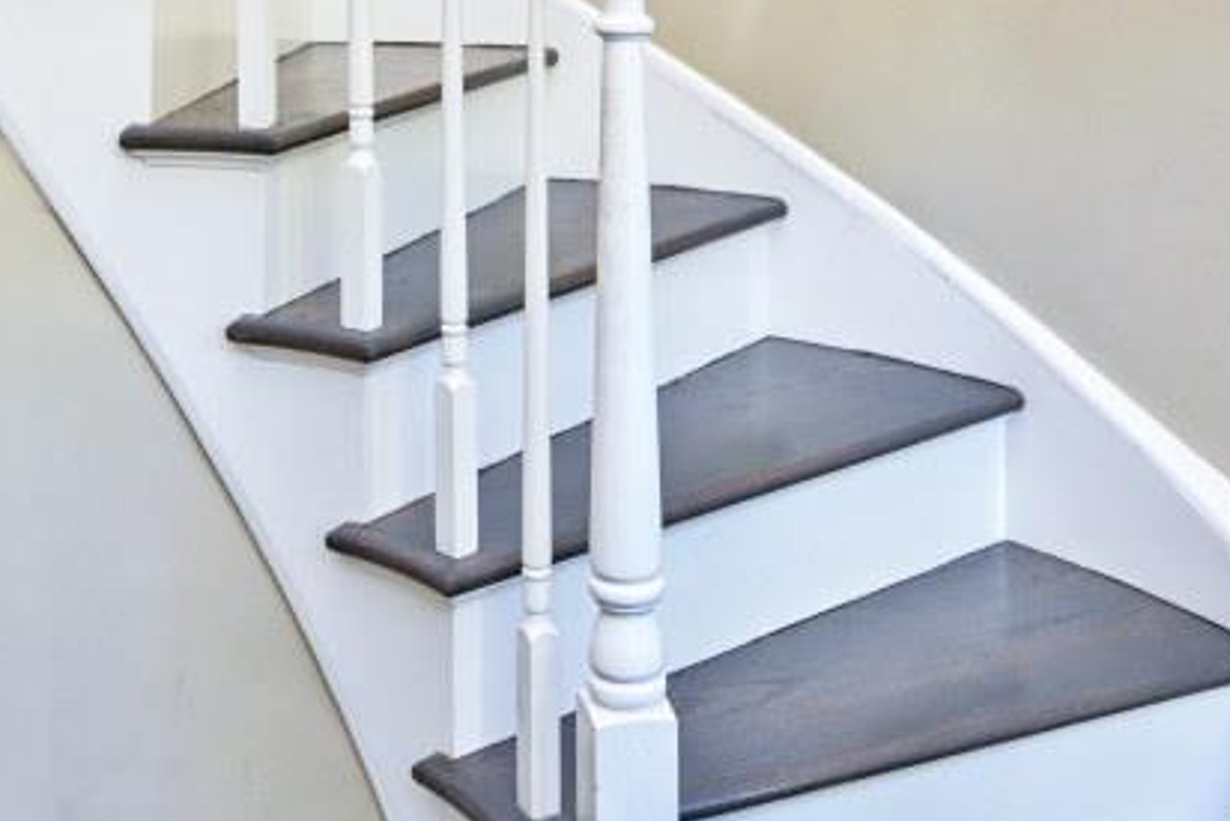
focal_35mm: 51
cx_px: 454
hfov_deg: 38.6
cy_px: -116
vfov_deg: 24.5
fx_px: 1743
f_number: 4
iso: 320
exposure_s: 1/60
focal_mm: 14
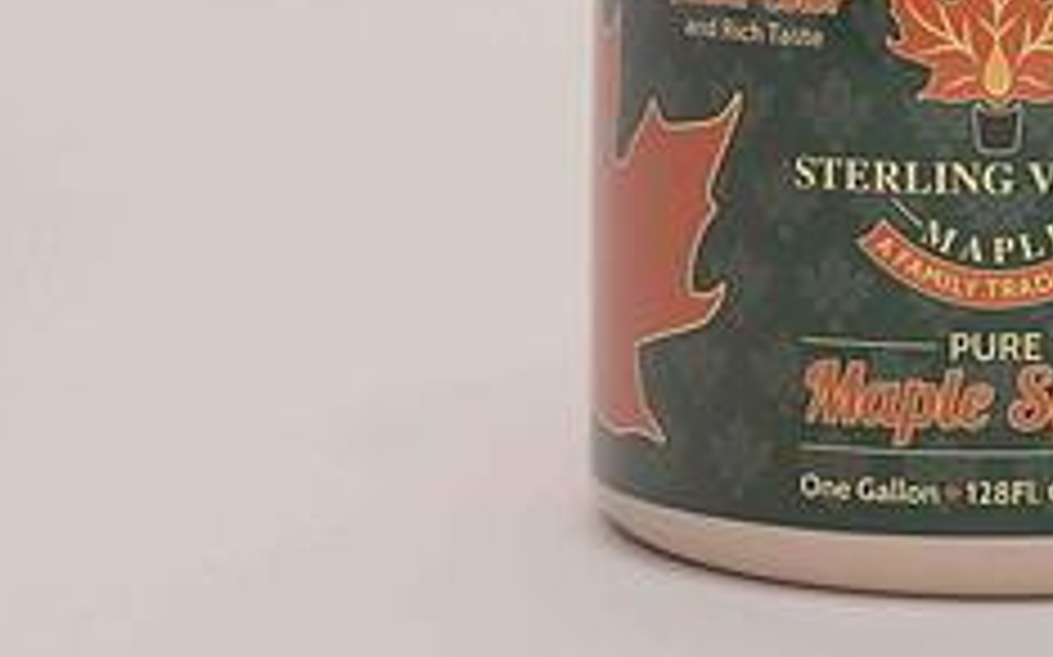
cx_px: 1076
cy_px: -164
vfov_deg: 6.1
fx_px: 6167
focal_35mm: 215
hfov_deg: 9.7
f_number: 13
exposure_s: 1/100
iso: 400
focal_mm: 85
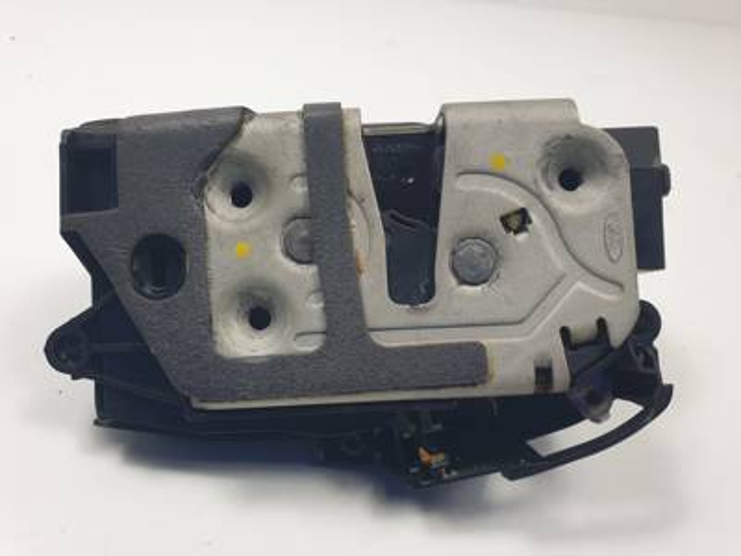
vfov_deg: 53.1
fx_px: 557
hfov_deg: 67.3
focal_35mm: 26
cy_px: 278
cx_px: 370
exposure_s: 1/164
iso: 50
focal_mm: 4.3
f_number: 2.4
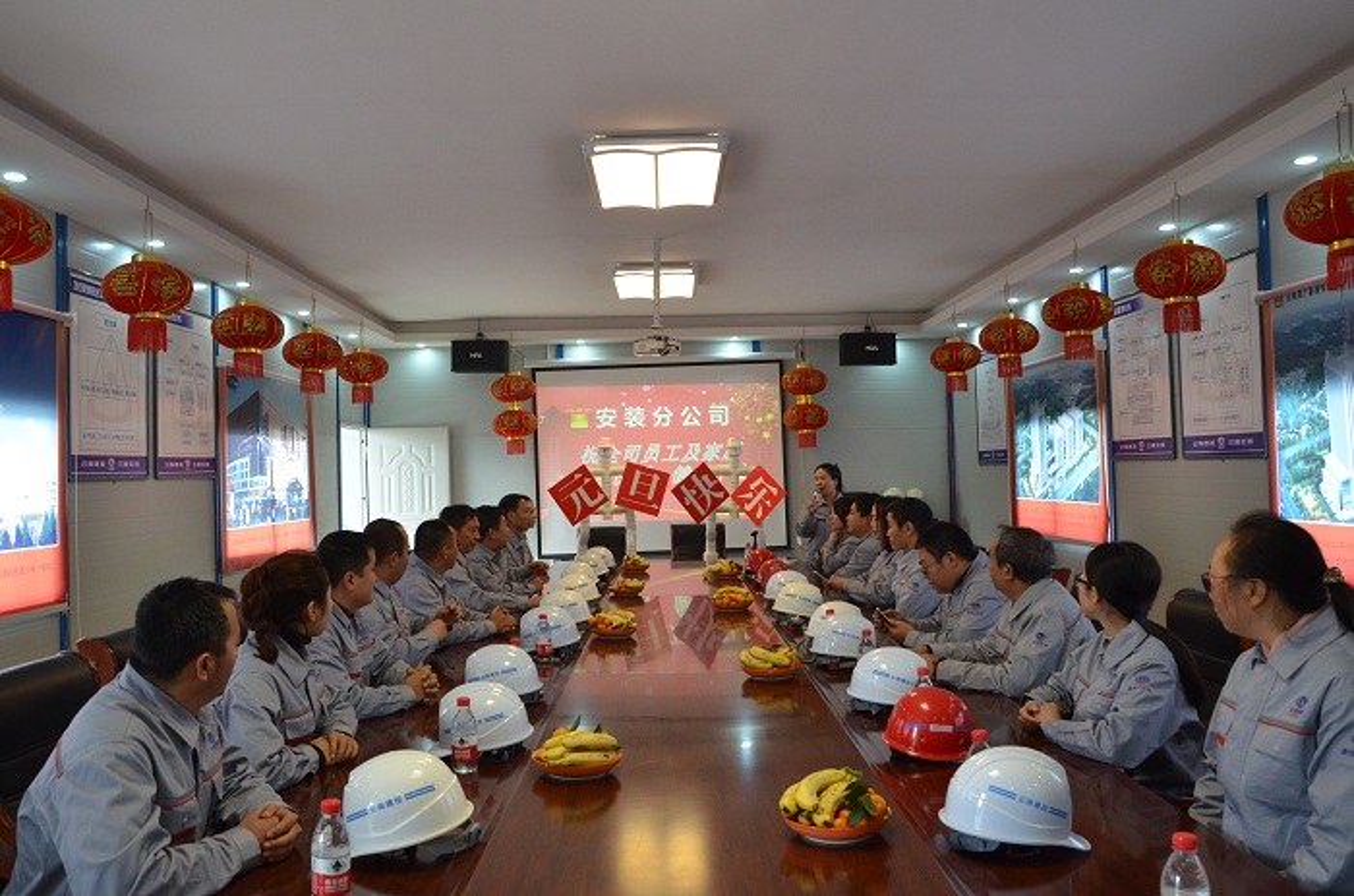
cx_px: 677
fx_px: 1013
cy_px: 448
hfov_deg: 67.5
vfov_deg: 47.7
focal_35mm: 27
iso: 1250
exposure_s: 1/125
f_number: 5.6
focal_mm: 18
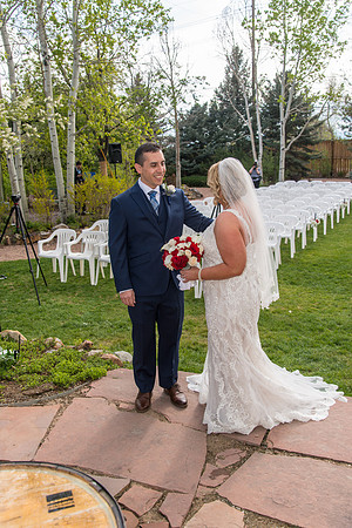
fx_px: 469
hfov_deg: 41.1
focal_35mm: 32
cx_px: 176
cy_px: 264
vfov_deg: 58.7
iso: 80
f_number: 6.3
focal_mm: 32
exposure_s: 1/160
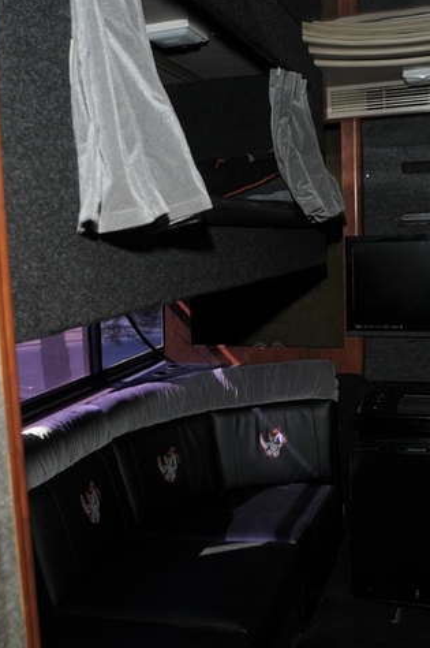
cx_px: 209
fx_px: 682
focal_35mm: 38
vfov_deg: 50.7
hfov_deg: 35.0
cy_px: 335
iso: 200
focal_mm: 24
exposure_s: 1/125
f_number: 5.6
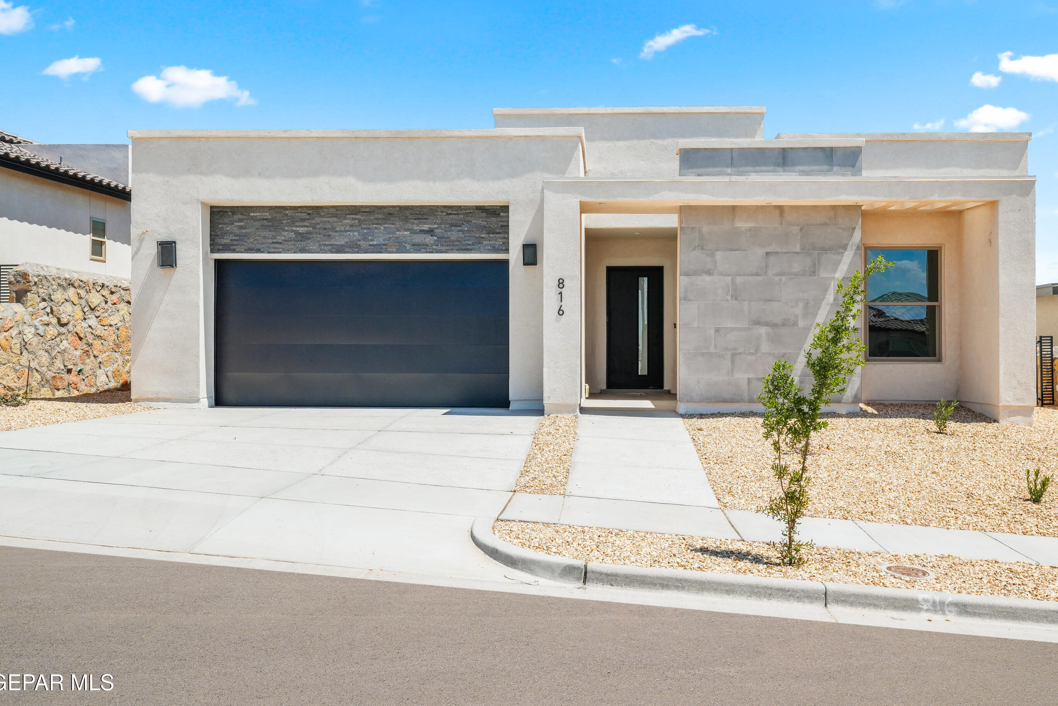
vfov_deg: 37.8
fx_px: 1029
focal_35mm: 35
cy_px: 332
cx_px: 567
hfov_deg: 54.4
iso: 640
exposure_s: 1/400
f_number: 11
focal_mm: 32
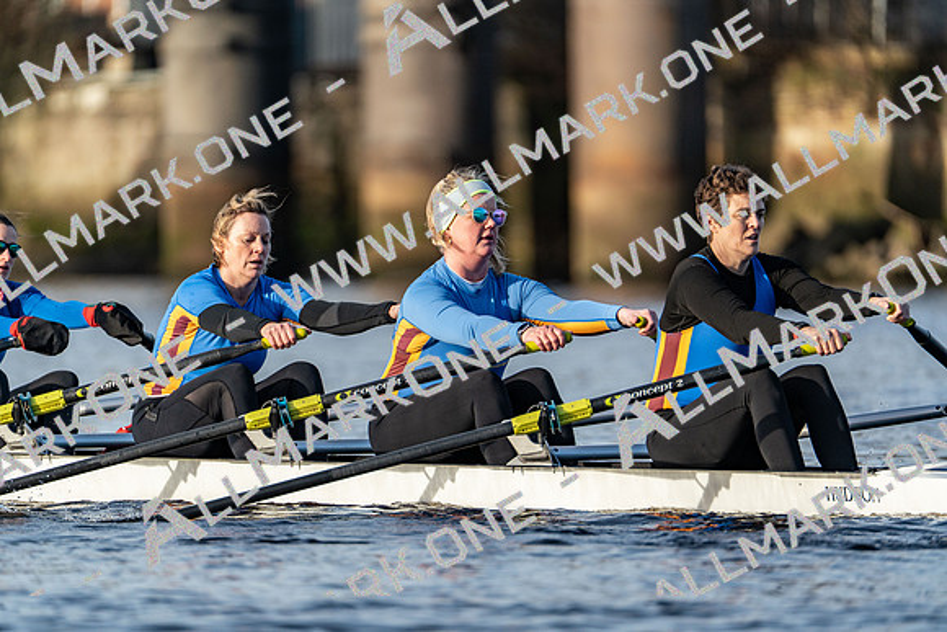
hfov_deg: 3.4
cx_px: 474
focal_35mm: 600
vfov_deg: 2.3
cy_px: 316
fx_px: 15786
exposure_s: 1/2000
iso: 800
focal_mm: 600
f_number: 6.3
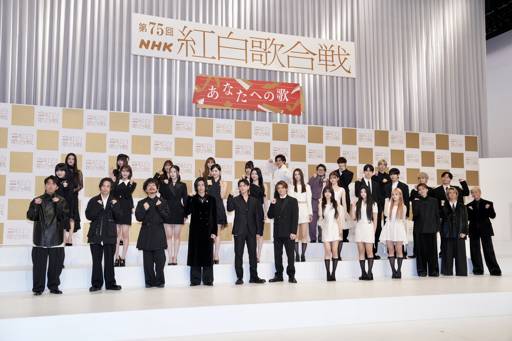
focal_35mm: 40
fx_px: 569
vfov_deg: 33.4
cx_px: 256
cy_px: 170
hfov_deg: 48.5
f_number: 4
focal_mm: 40
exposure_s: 1/200
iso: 1000
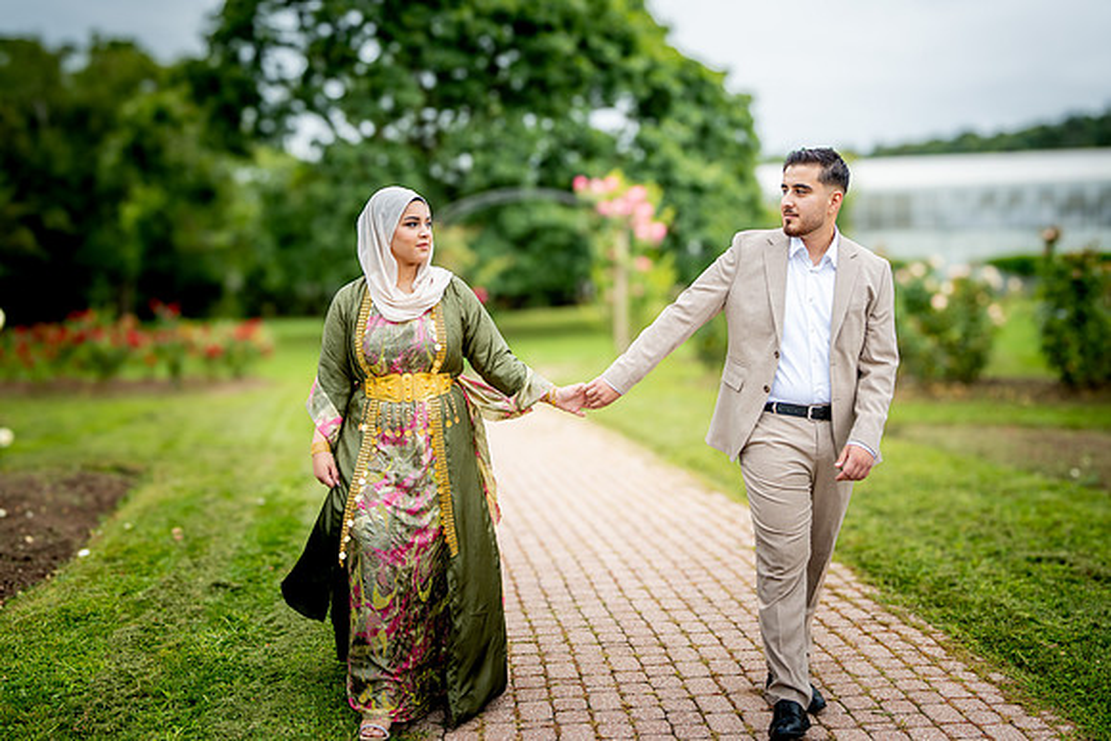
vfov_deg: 37.9
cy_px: 370
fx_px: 1080
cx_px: 556
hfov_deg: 54.4
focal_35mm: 35
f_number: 2
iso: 200
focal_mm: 35
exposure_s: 1/1600
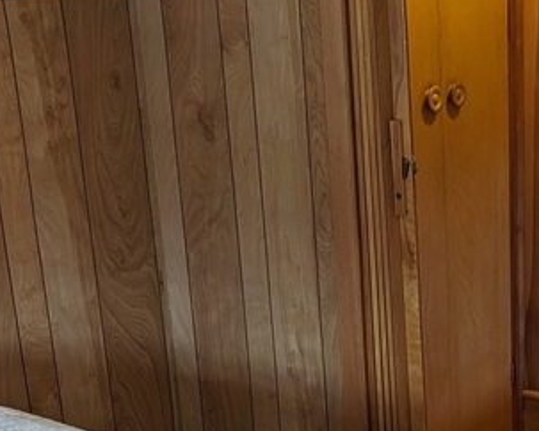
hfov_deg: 23.5
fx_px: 1259
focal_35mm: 79
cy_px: 381
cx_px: 484
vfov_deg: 19.1
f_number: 1.85
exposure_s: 1/30
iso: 77
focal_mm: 6.81
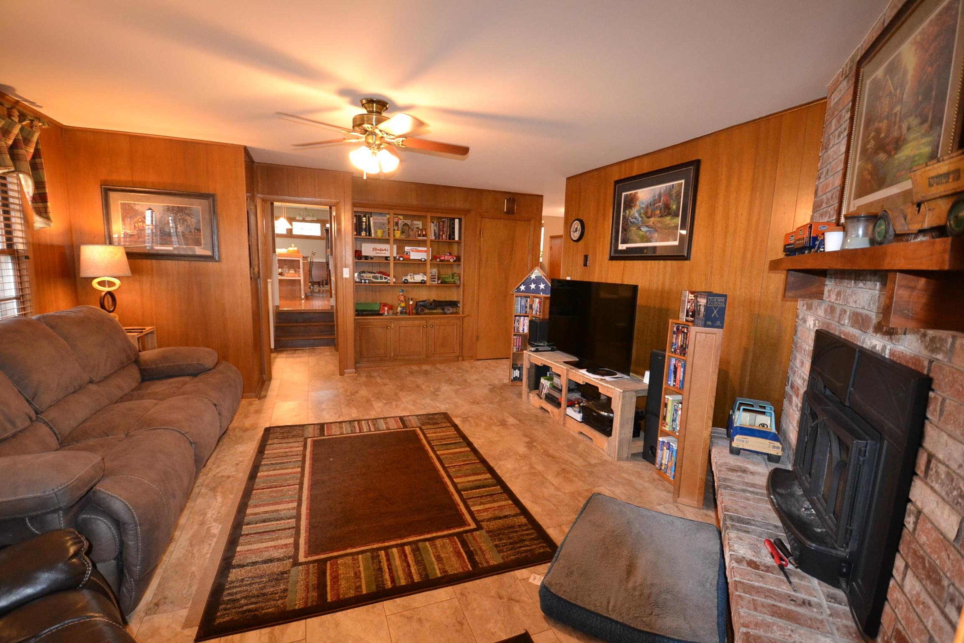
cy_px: 322
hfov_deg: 100.4
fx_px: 402
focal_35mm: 15
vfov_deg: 77.3
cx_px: 482
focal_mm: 10
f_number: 3.5
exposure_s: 1/60
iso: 2000
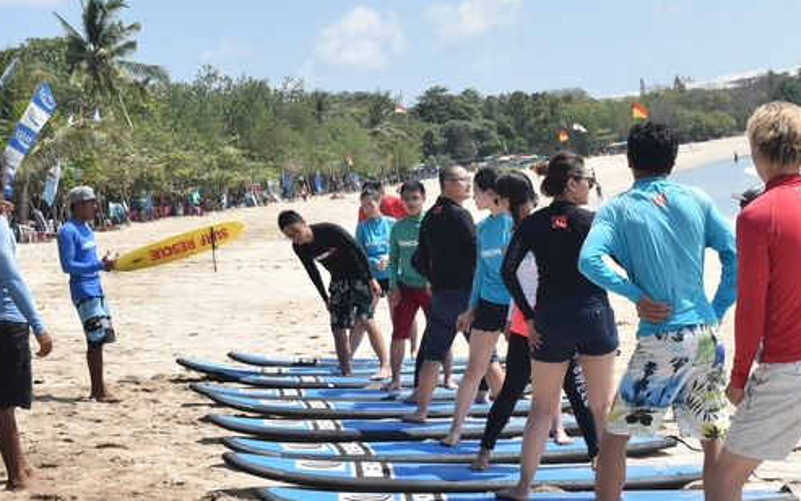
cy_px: 324
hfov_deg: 23.6
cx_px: 569
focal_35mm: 87
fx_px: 1899
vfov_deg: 15.0
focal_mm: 26
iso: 100
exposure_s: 1/400
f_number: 8
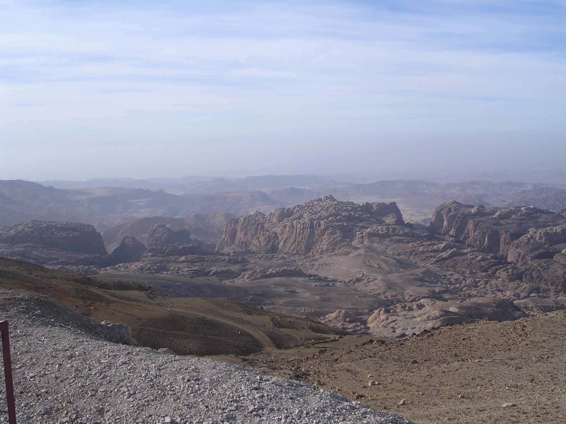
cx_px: 283
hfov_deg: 49.0
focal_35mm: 38
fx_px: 621
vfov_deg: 37.7
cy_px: 212
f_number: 5.6
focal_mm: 5.8
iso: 100
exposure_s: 1/322
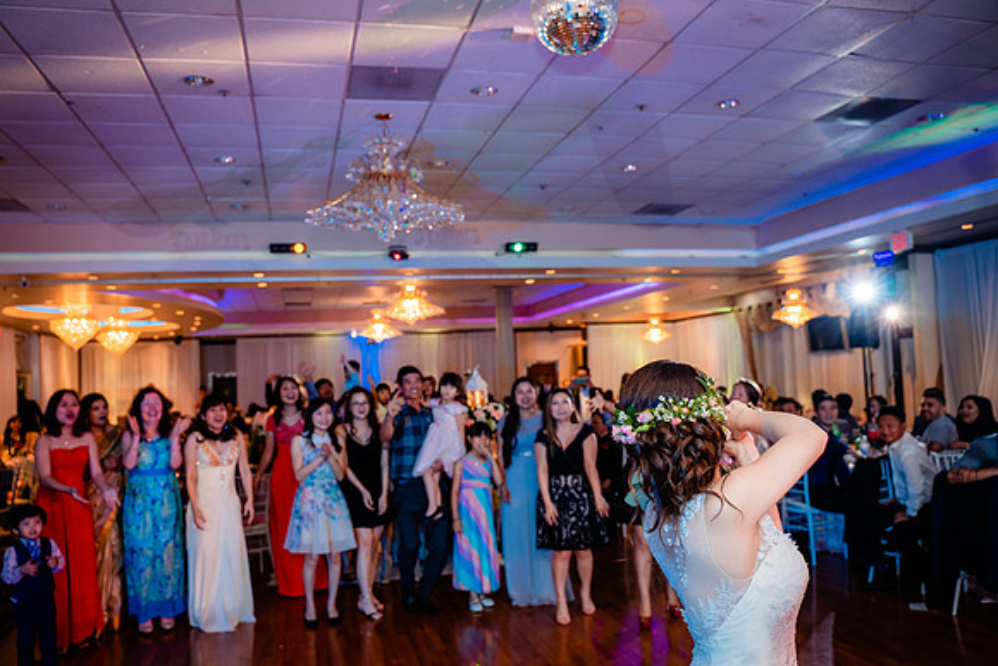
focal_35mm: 28
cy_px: 333
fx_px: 776
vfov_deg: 46.4
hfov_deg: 65.5
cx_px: 499
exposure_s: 1/160
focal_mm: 28
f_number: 3.5
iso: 1000
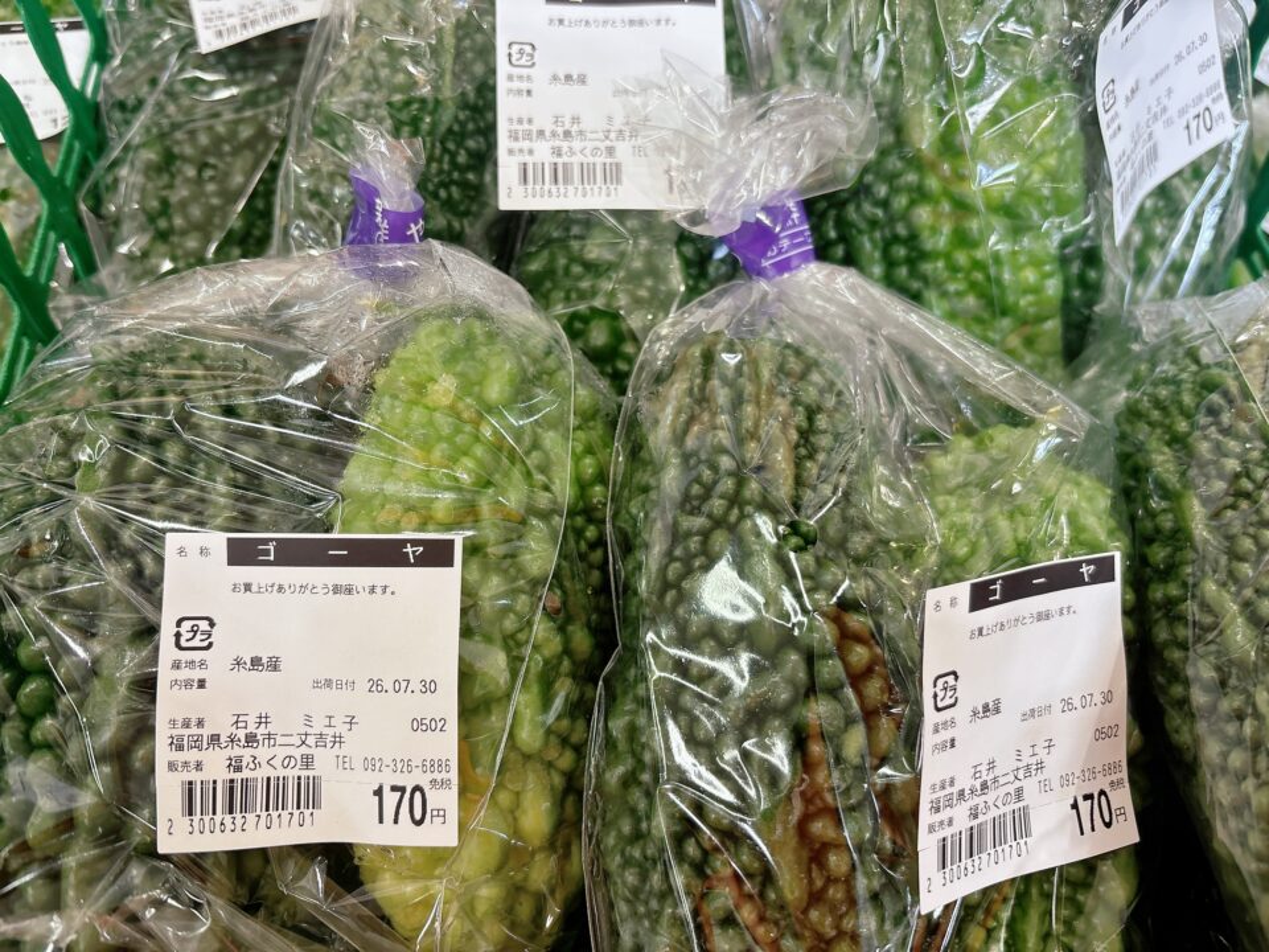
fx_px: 953
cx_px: 634
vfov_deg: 53.1
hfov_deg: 67.3
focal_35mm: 26
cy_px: 476
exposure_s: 1/60
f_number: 1.6
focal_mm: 5.96
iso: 100
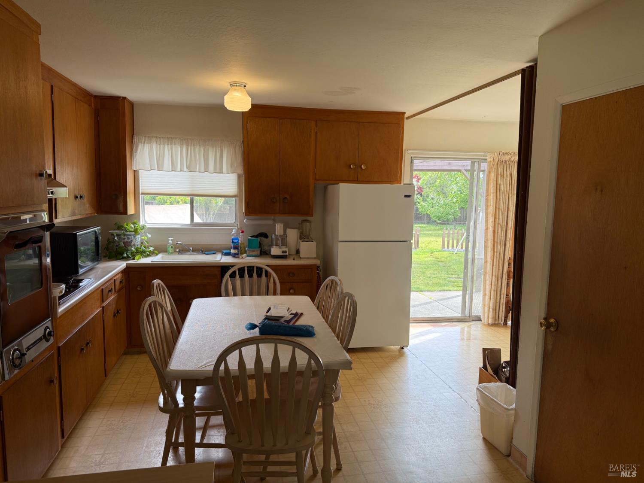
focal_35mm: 24
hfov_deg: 71.6
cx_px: 322
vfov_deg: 56.8
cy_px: 242
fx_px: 446
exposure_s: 1/360
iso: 100
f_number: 1.78
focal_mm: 6.76
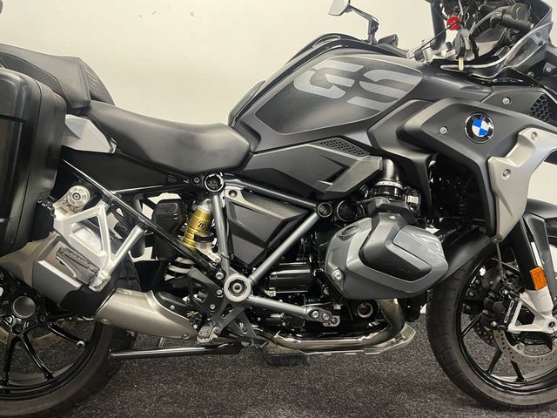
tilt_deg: -8.0
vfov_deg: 53.1
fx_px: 418
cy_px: 209
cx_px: 278
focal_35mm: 26
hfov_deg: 67.3
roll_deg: -3.5
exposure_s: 1/50
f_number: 1.6
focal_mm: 5.1
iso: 320
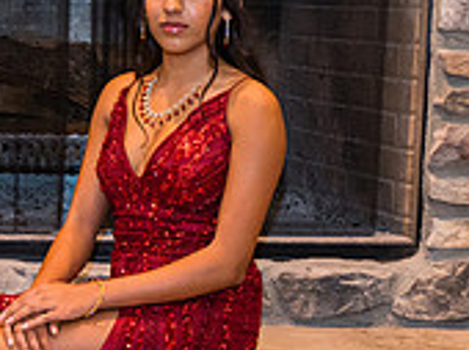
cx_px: 120
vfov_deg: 12.8
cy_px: 265
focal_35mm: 115
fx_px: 1556
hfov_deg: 17.1
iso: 4000
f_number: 4
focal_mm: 34
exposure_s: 1/125
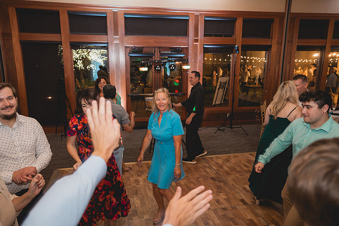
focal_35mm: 28
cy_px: 113
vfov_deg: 46.4
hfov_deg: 65.5
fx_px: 264
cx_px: 170
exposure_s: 1/40
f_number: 2.8
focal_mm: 28
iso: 2500
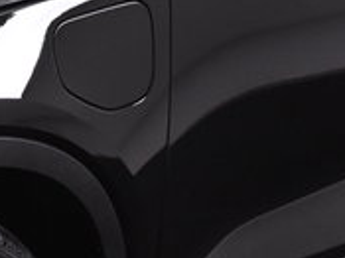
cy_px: -34
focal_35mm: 274
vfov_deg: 5.4
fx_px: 2729
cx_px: -104
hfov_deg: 7.2
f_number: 4.5
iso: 1600
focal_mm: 26
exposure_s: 1/80
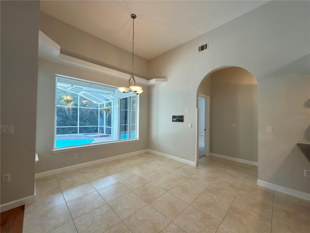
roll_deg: -0.8
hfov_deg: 102.1
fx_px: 125
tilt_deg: +0.9
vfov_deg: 85.7
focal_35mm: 14
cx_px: 155
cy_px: 116
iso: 80
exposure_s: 1/60
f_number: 2.2
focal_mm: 2.22
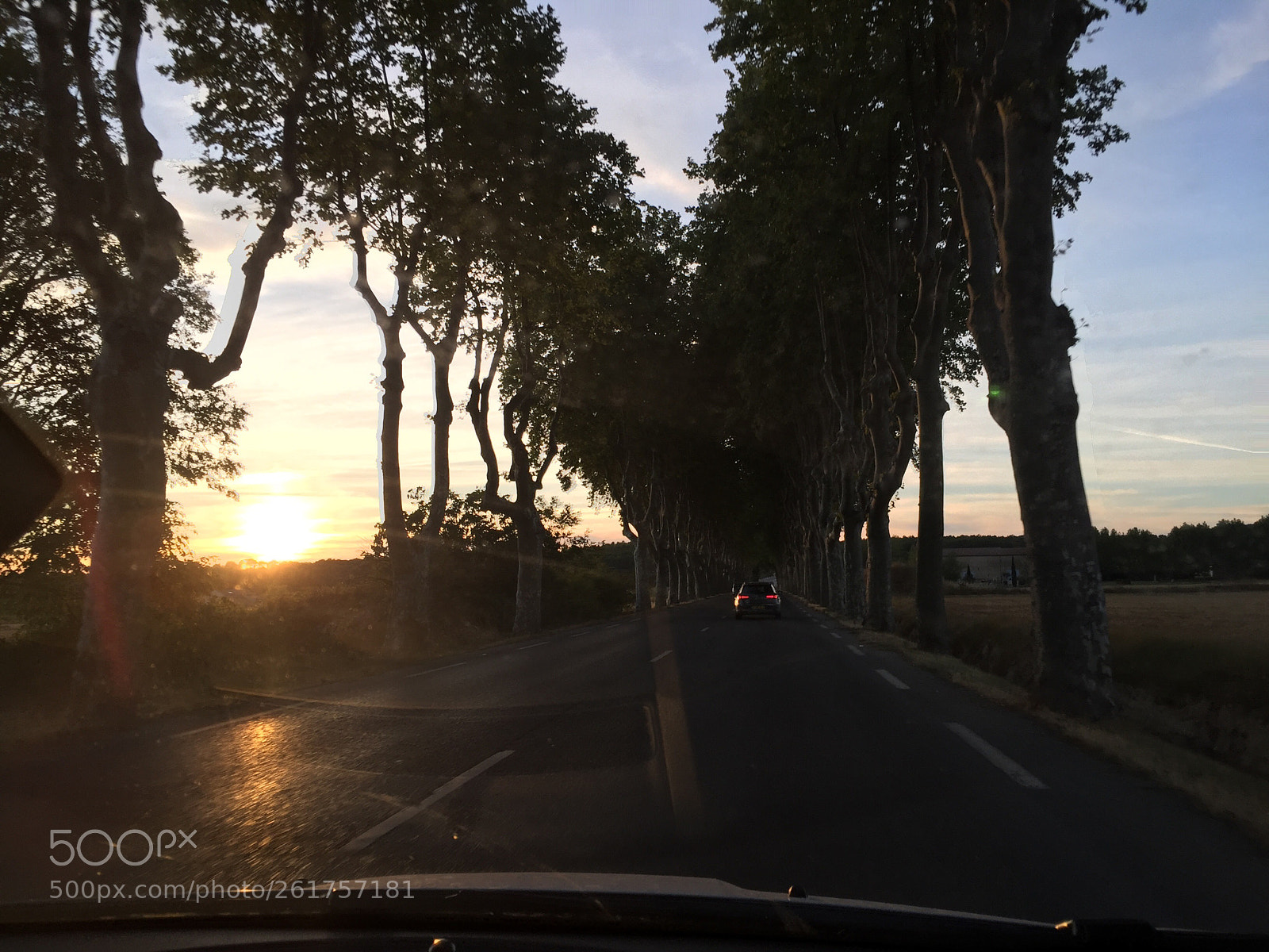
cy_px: 476
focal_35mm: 29
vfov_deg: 48.2
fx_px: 1063
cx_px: 634
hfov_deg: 61.7
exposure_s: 1/258
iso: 32
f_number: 2.2
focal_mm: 4.15
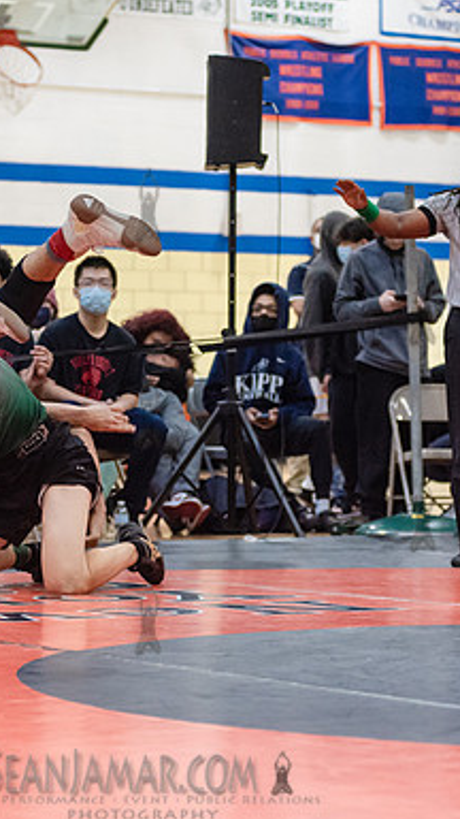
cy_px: 411
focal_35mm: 128
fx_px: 2776
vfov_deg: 16.8
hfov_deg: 9.5
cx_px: 147
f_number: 3.5
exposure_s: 1/400
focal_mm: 80
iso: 4000
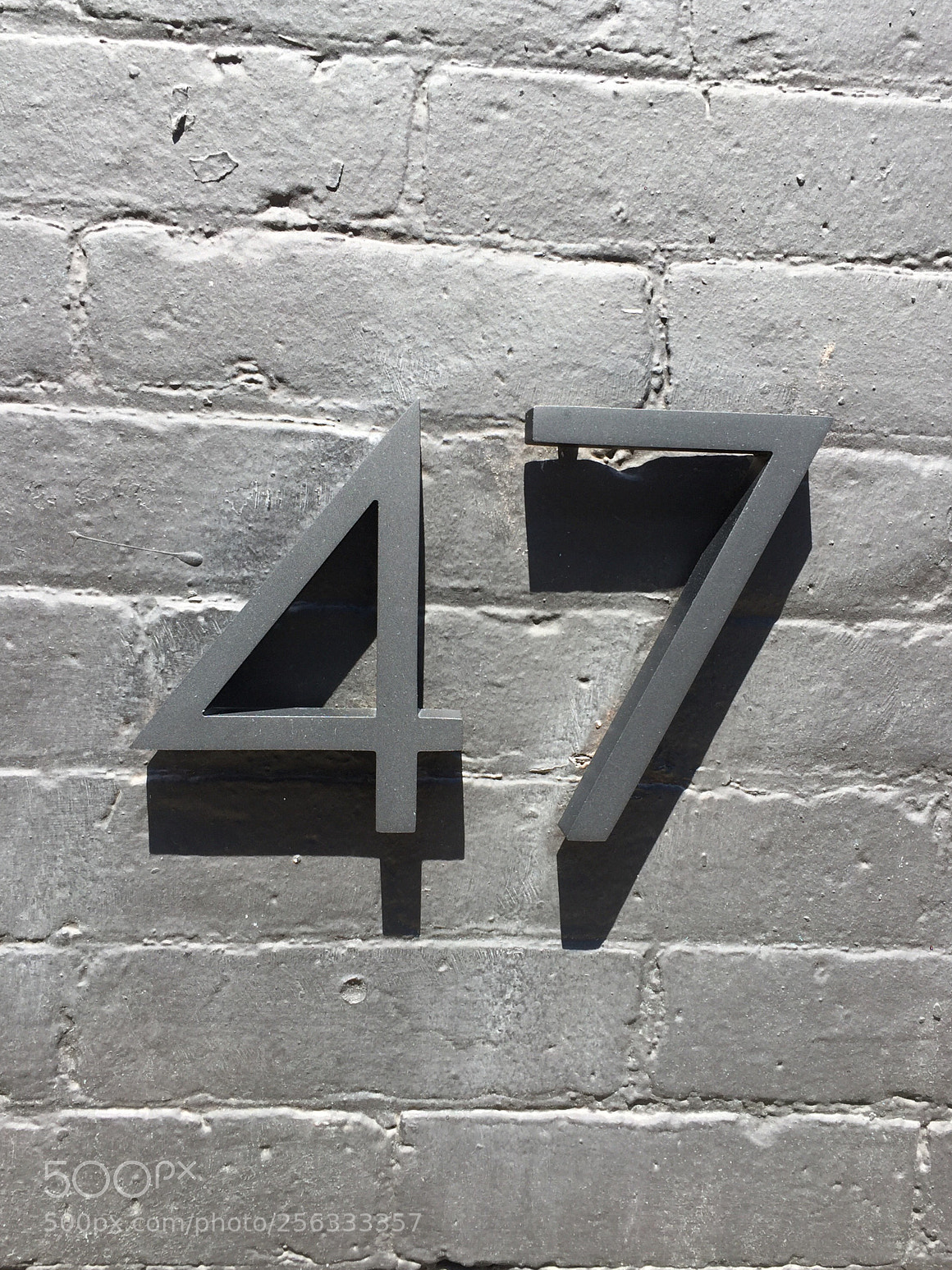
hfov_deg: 46.8
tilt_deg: -2.4
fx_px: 1100
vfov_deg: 60.0
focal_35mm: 30
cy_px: 630
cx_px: 485
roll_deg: +0.7
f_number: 2.2
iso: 32
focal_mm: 4.15
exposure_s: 1/403
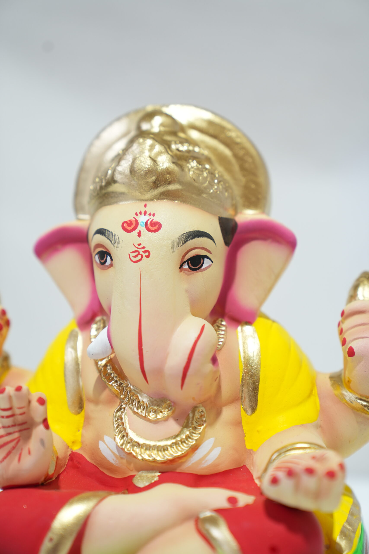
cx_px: 184
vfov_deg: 29.7
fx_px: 1045
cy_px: 277
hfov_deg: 20.0
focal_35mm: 68
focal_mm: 68
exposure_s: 1/200
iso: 800
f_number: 3.5
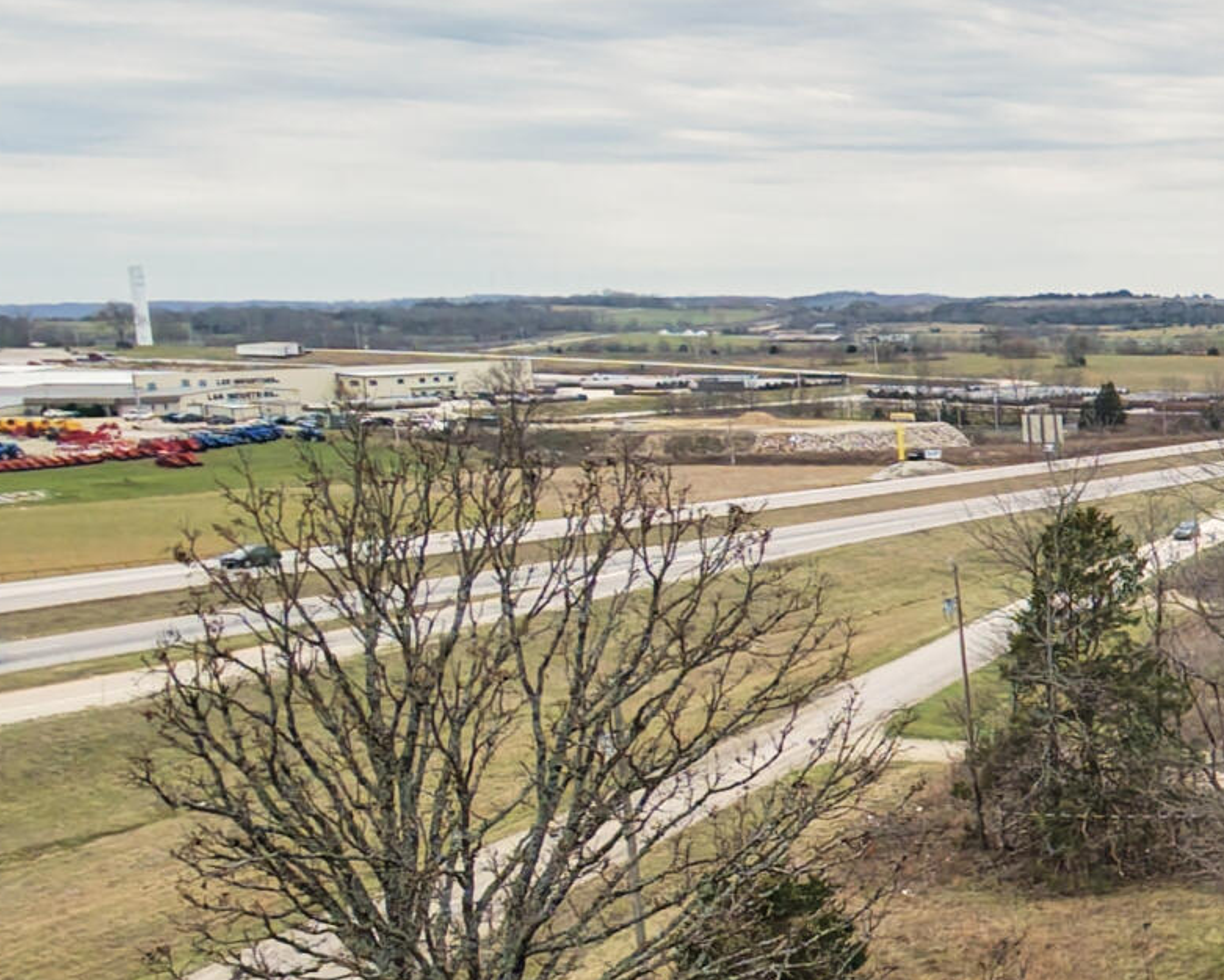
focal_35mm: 60
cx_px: 1751
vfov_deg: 25.2
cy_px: 692
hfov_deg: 25.2
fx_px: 2174
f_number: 2.2
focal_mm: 3.05
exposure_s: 1/500
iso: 100
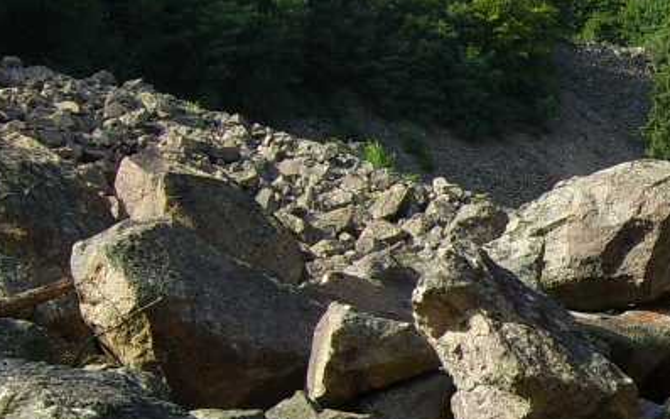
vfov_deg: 12.5
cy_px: 363
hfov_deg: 19.1
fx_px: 1899
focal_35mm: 104
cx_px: 763
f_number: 6.4
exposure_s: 1/200
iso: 50
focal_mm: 7.8
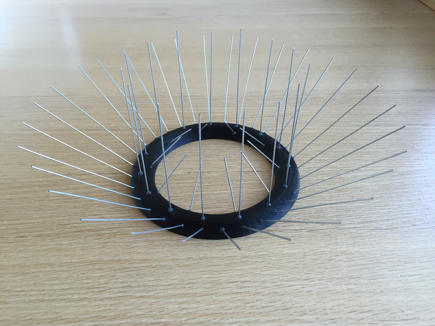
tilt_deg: -38.3
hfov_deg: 61.7
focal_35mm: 29
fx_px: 364
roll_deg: +0.4
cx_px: 218
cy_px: 163
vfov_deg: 48.2
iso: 50
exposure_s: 1/30
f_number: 2.2
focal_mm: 4.15
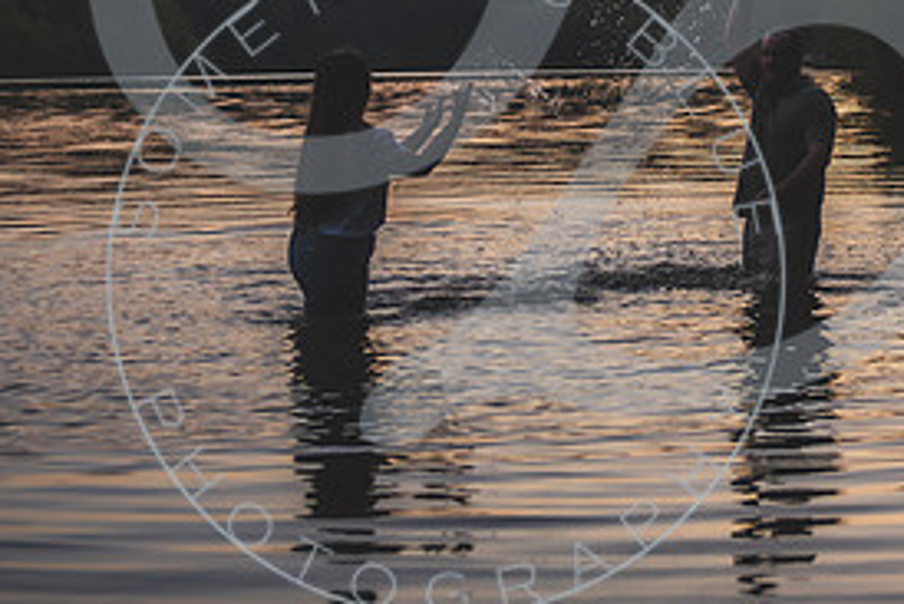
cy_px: 1
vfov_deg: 12.9
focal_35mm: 105
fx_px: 2638
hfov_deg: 19.4
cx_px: 627
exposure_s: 1/250
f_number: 2.8
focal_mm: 48
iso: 200
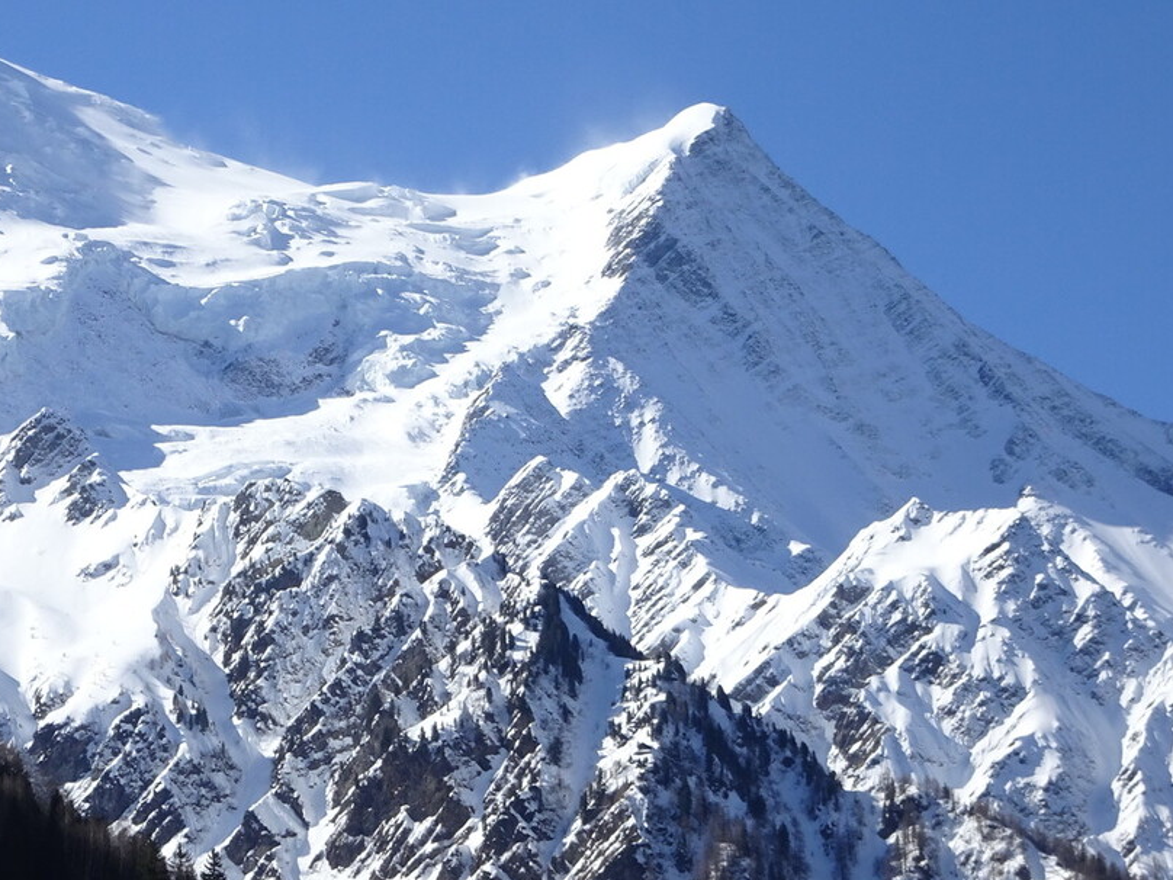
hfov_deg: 11.5
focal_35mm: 171
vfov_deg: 8.7
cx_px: 176
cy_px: 412
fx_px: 5795
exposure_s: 1/640
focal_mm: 16.46
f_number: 5
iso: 80
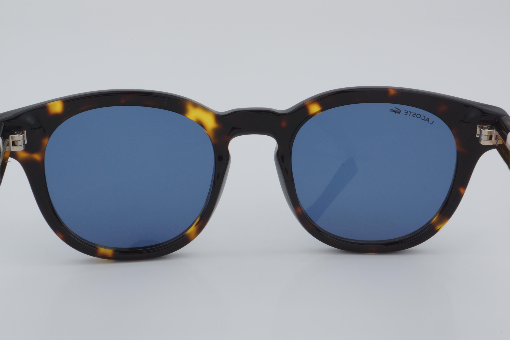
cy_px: 170
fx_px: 956
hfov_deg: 29.9
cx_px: 255
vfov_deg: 20.2
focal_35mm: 68
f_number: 32
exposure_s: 1/4
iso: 100
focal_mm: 45
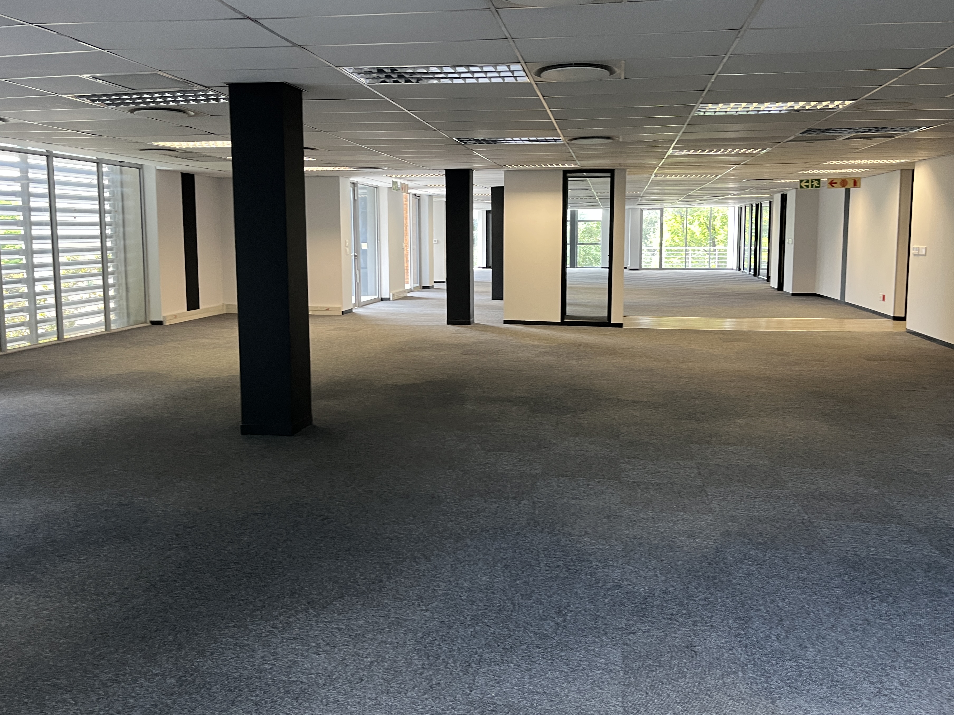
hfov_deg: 61.7
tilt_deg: -6.1
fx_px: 799
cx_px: 477
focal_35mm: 29
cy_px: 318
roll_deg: +0.2
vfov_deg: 48.1
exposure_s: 1/50
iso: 160
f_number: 1.6
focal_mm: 5.1
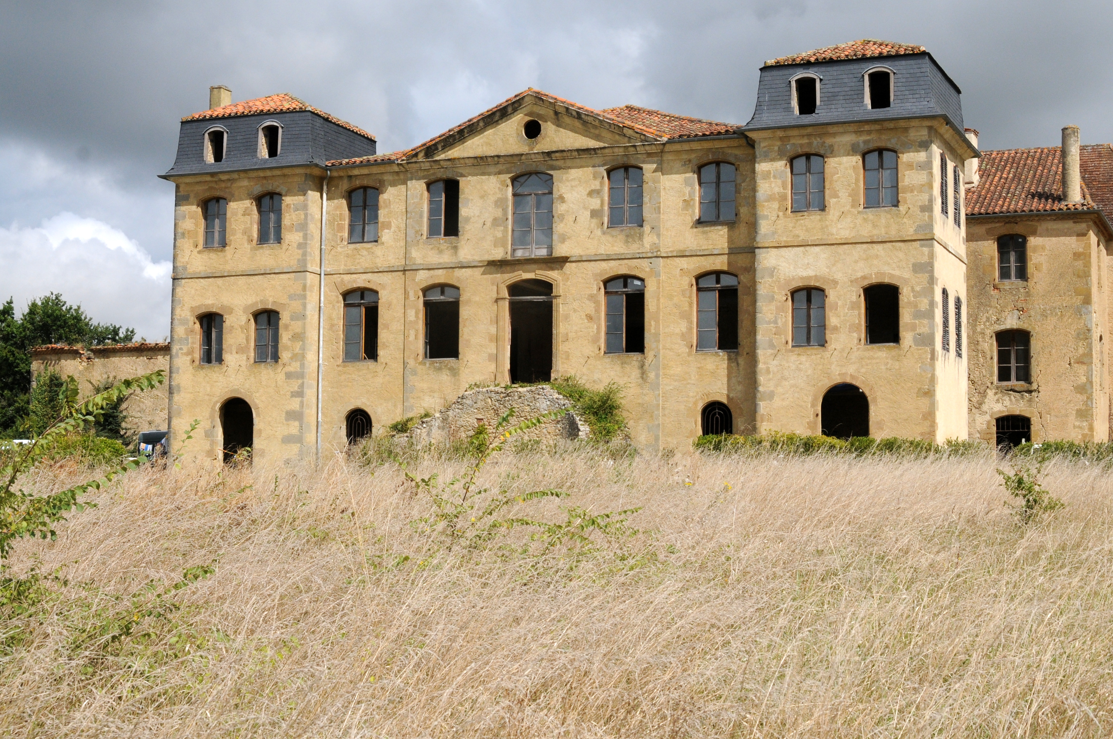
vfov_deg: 22.9
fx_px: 1822
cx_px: 653
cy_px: 347
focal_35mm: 59
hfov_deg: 33.9
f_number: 11
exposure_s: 1/1000
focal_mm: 32
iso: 400
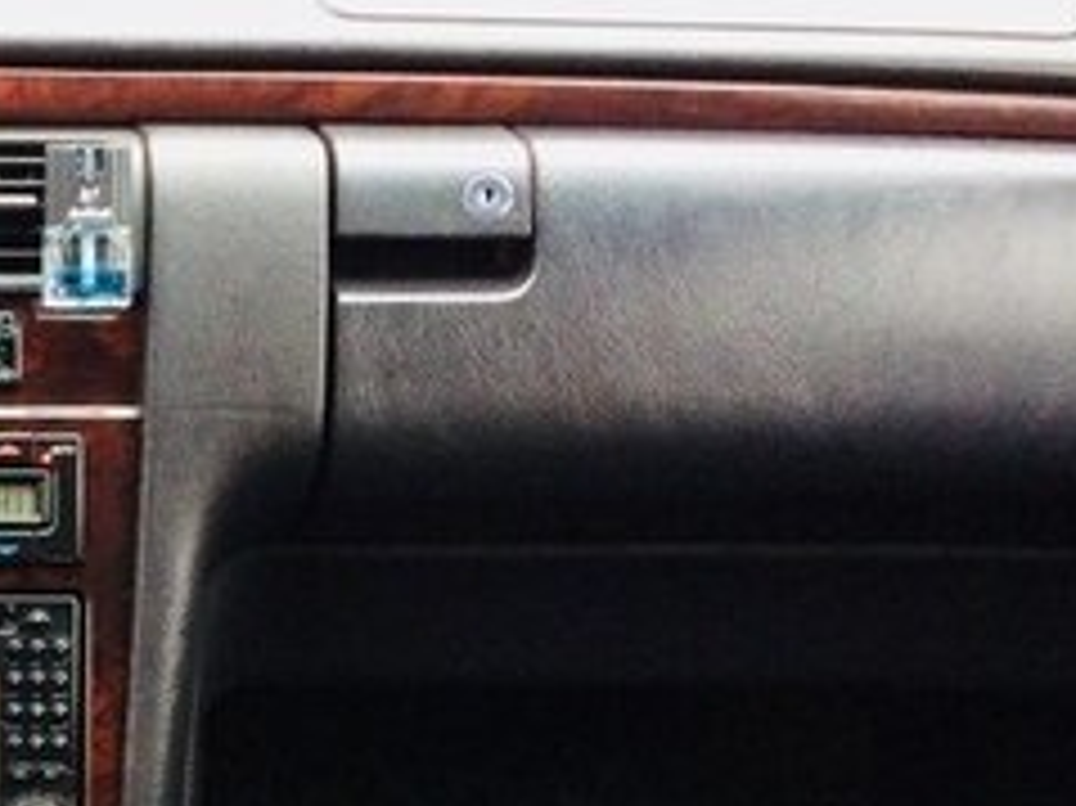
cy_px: 889
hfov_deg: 22.3
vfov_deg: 17.8
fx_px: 2485
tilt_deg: -31.8
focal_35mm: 80
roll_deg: -1.4
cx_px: -266
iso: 200
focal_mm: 4.15
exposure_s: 1/33
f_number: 2.2
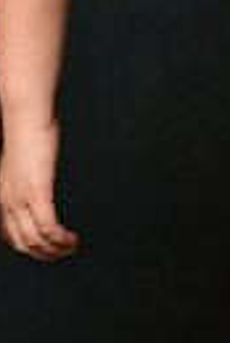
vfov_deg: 3.2
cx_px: -242
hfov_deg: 2.1
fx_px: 6193
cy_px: -404
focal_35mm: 648
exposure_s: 1/200
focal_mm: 145
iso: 200
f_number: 4.5
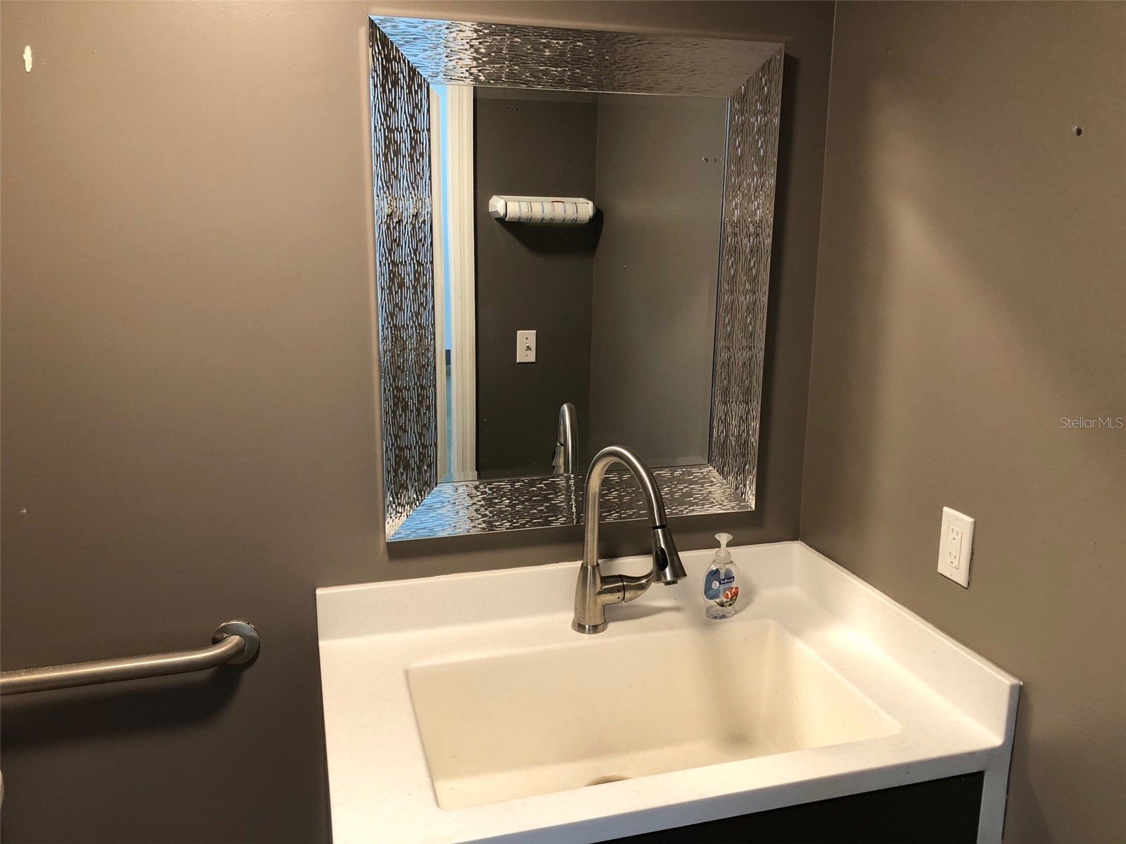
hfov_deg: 63.4
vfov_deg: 49.7
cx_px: 563
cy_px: 422
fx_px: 911
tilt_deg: -12.2
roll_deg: -0.1
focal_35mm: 28
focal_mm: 4
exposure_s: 1/15
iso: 40
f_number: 1.8
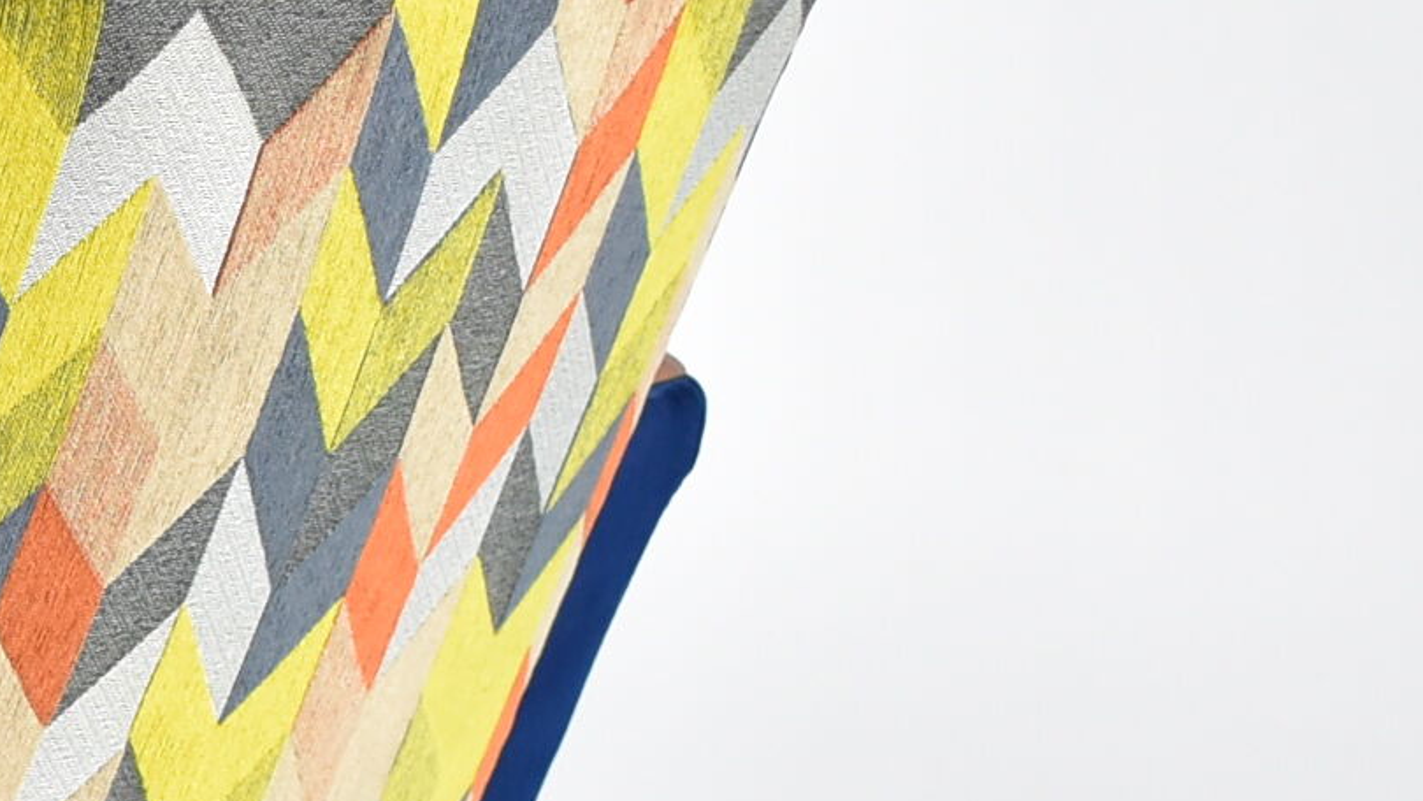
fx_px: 5699
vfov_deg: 7.9
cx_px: -1116
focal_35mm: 151
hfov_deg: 12.9
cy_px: 1122
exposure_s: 1/125
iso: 1250
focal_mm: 26
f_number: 4
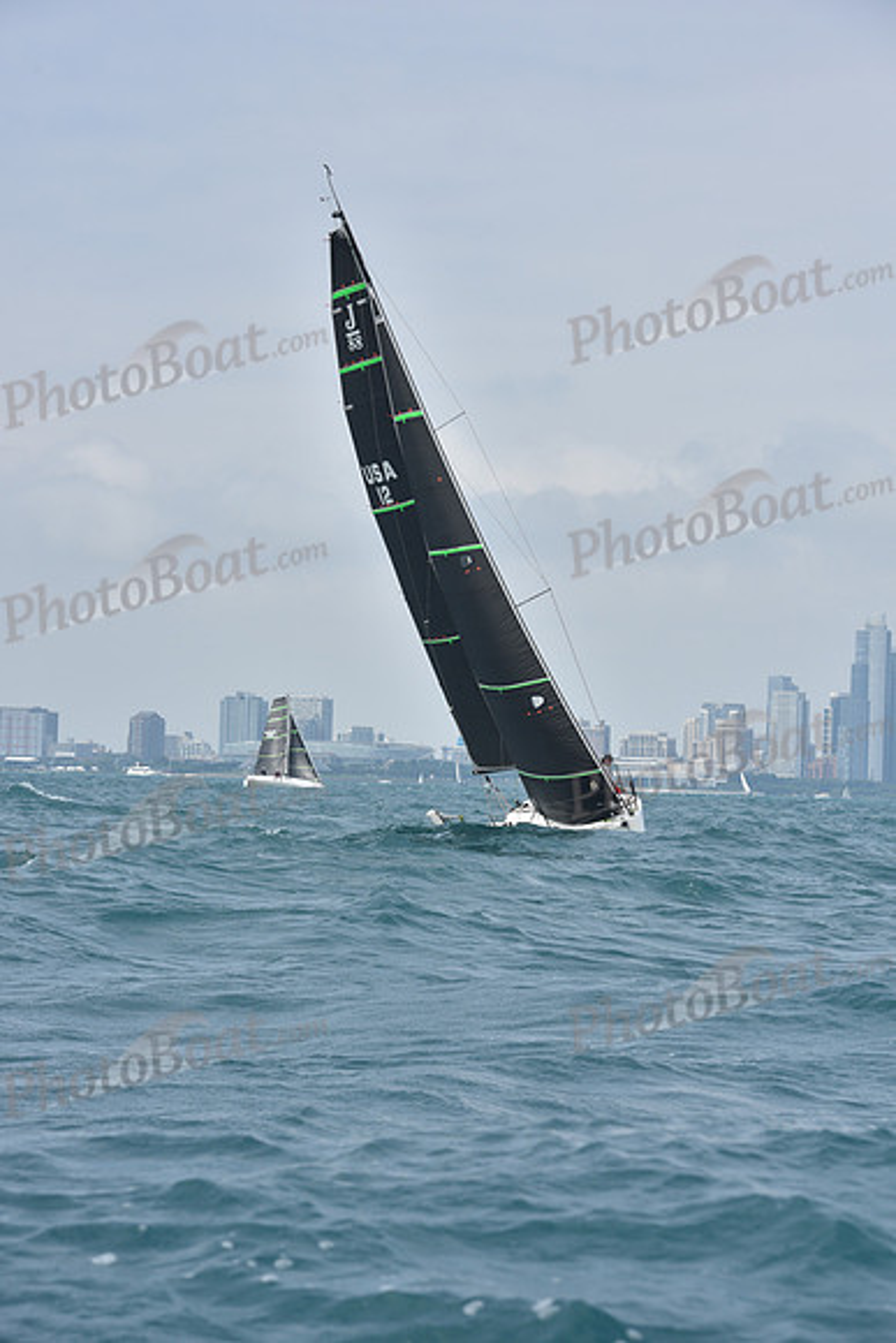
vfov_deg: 16.4
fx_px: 4664
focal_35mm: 125
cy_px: 672
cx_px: 448
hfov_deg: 11.0
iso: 250
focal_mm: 125
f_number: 11
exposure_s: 1/800
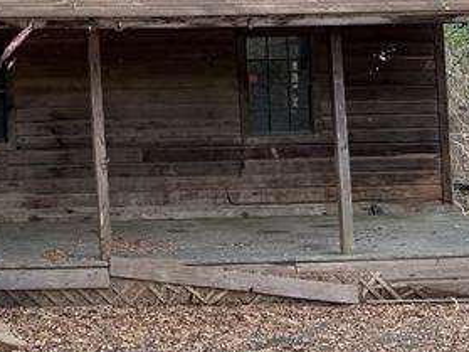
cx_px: -212
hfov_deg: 19.7
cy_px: -54
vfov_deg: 16.2
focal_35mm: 88
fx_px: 1192
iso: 80
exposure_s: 1/204
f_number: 1.78
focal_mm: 6.76
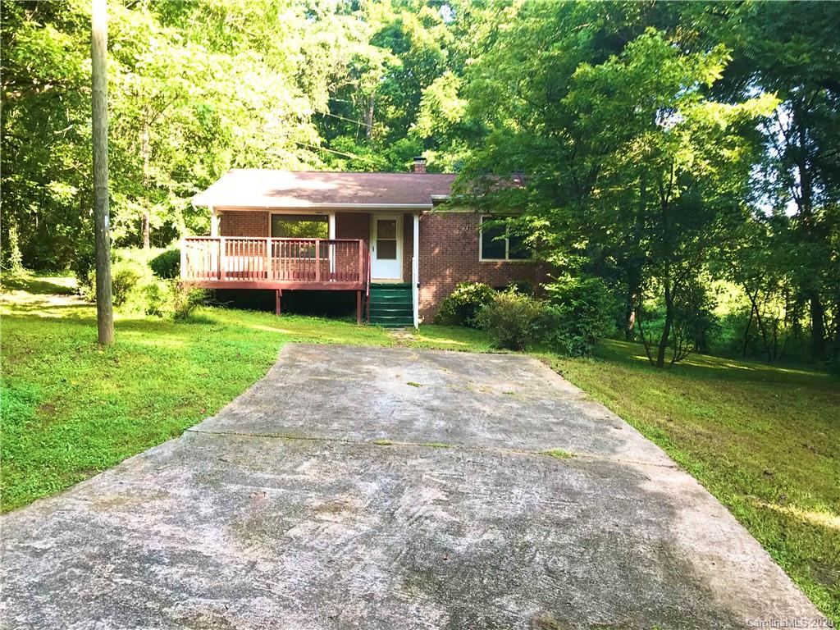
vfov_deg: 49.7
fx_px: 679
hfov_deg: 63.4
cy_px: 315
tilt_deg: -1.6
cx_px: 420
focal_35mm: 28
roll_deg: -0.2
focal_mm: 3.99
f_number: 1.8
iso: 25
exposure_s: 1/120
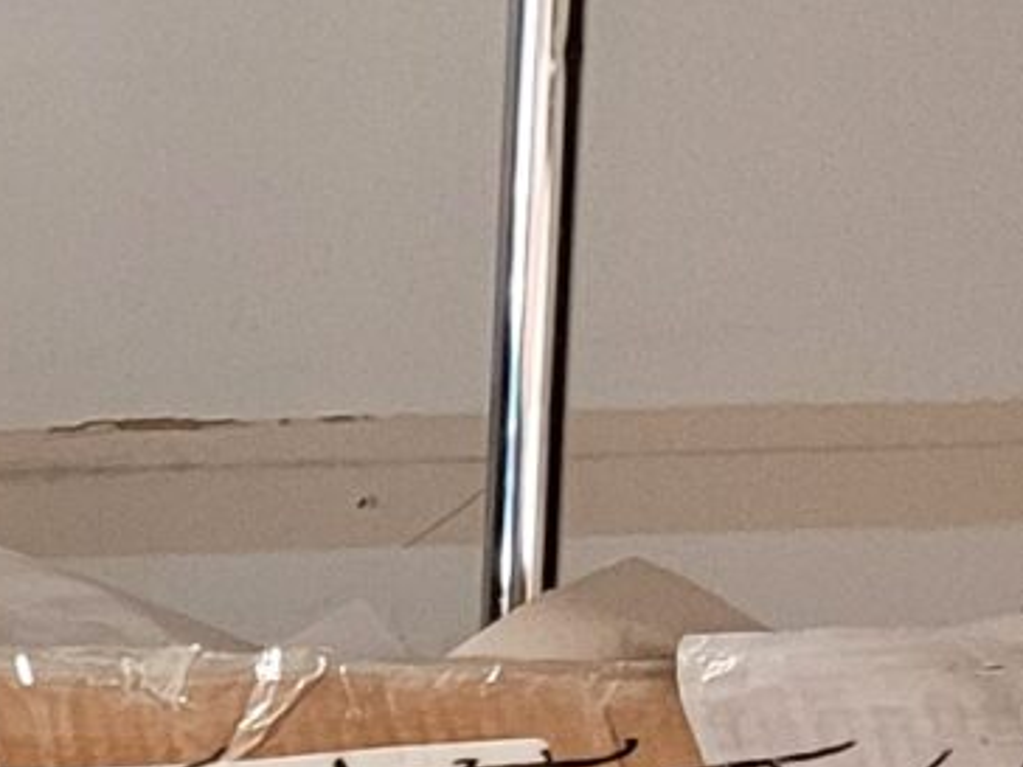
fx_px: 5408
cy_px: 1947
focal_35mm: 183
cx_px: -2555
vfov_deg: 7.5
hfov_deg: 8.2
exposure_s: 1/40
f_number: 1.8
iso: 640
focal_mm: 5.4
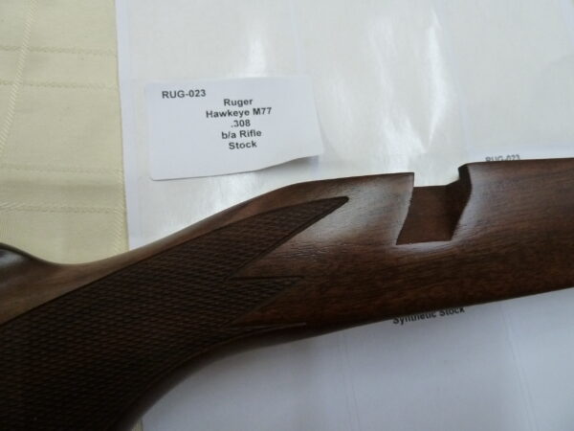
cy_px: 216
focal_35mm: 25
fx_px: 415
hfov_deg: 69.4
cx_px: 287
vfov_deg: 54.9
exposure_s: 1/30
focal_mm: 4.1
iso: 400
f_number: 3.3
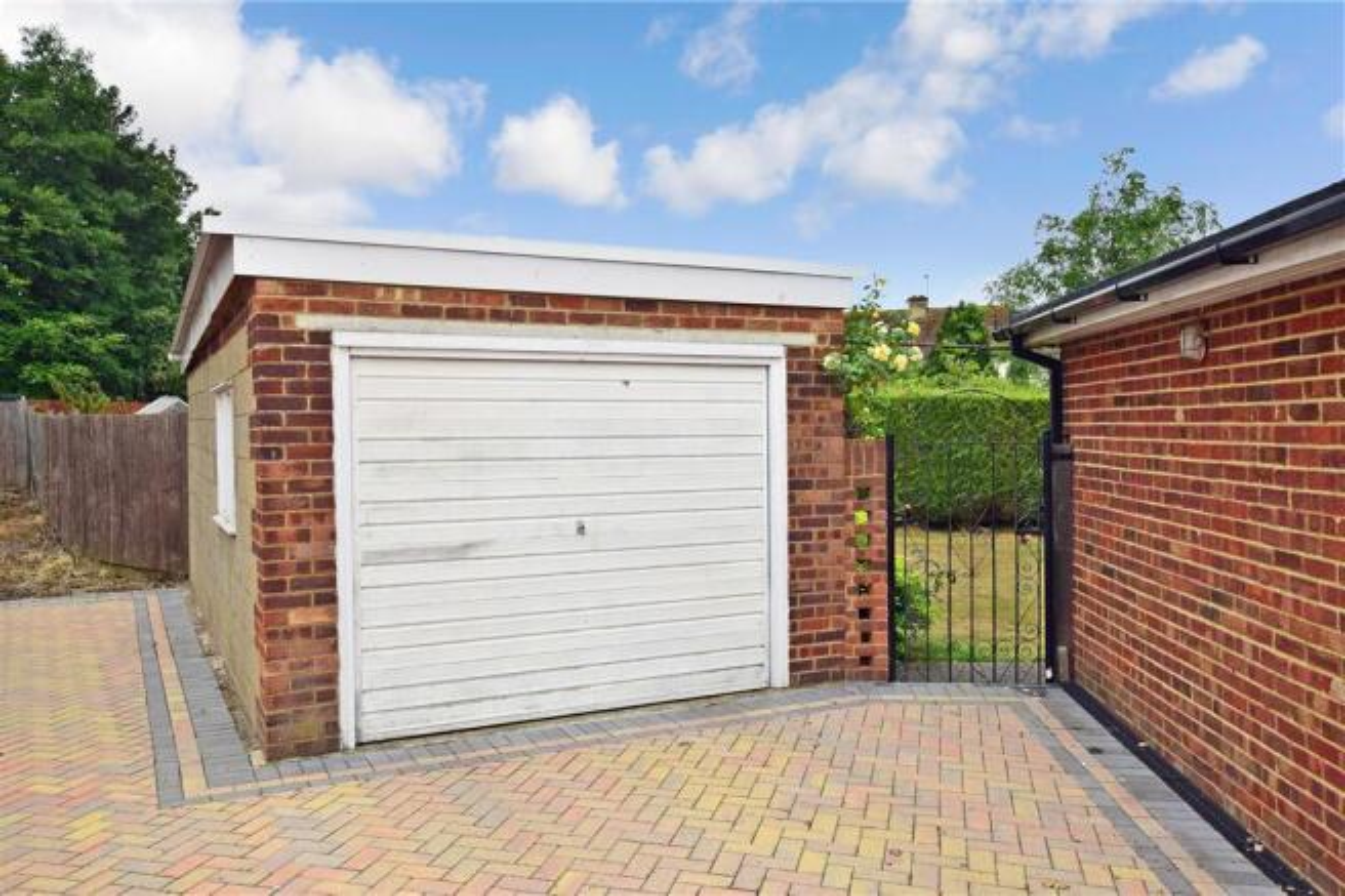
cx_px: 672
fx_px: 1064
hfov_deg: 64.6
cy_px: 448
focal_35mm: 28
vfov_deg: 45.6
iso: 200
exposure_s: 1/400
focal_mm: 19
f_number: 10
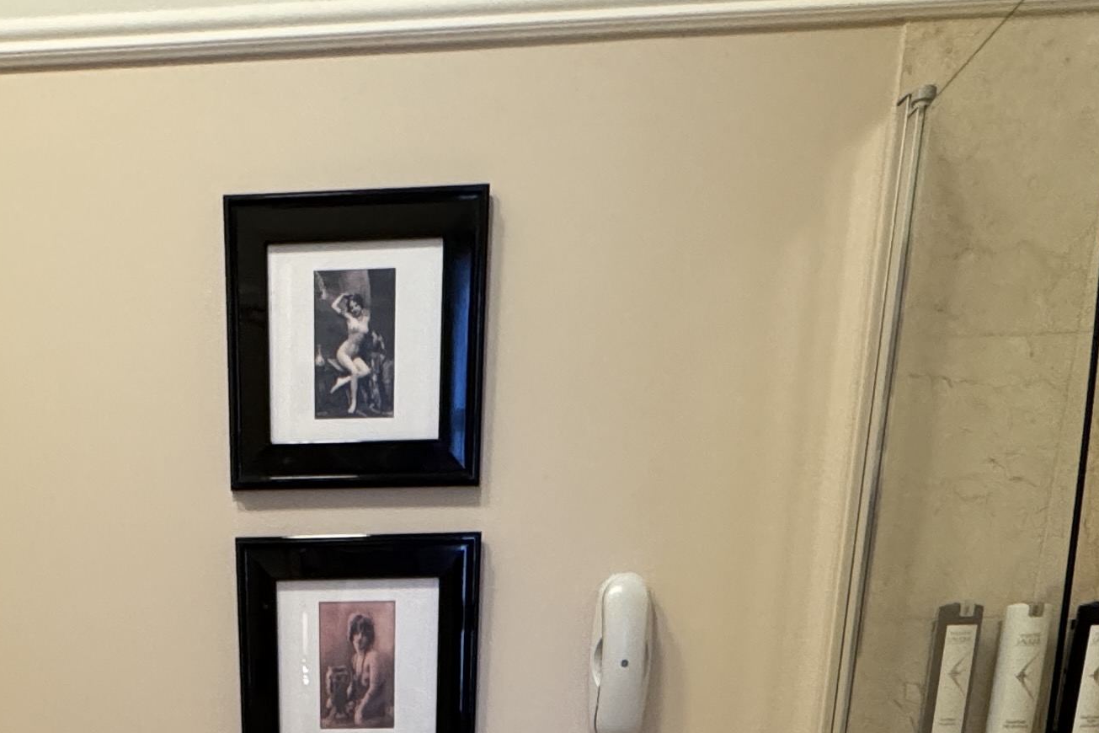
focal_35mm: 45
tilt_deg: -21.8
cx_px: 312
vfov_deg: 22.7
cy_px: 1178
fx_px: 1374
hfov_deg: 42.6
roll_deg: +0.8
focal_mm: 2.22
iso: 320
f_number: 2.2
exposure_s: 1/50
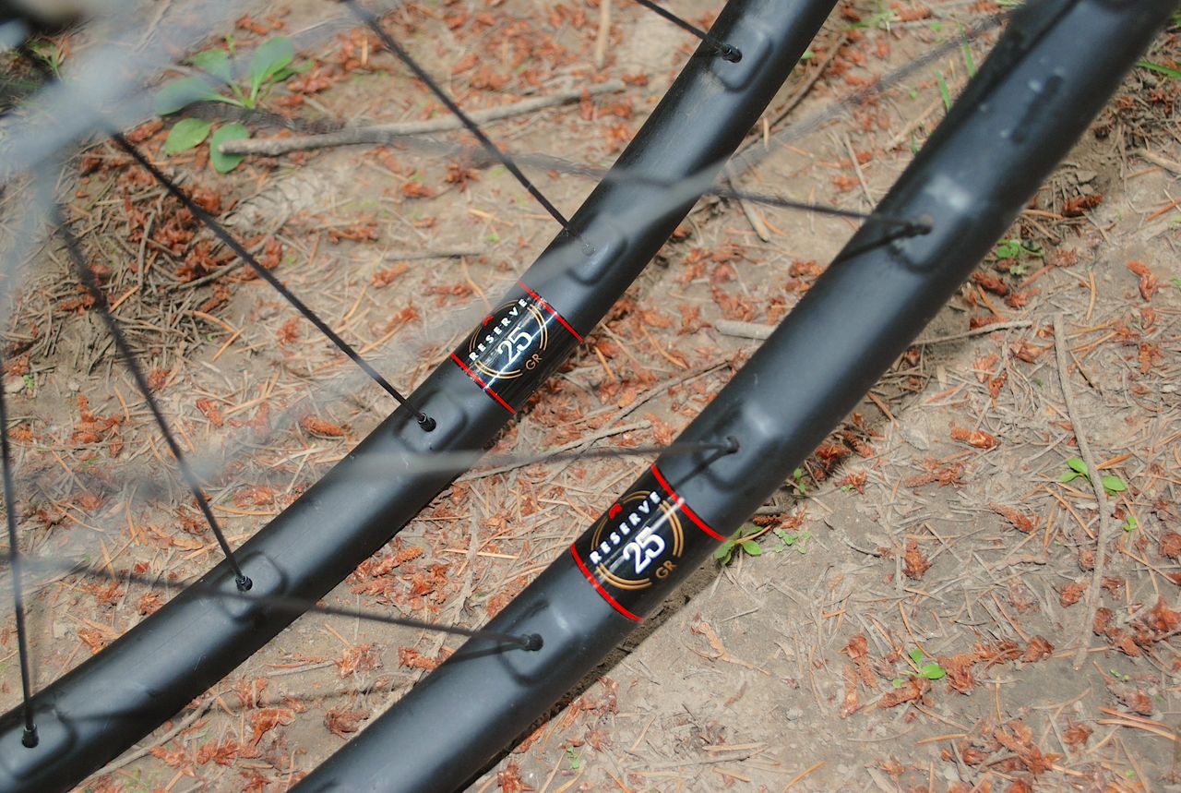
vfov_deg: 30.0
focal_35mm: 45
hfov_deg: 43.5
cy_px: 396
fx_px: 1479
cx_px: 590
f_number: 4.8
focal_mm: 30
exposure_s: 1/60
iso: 200
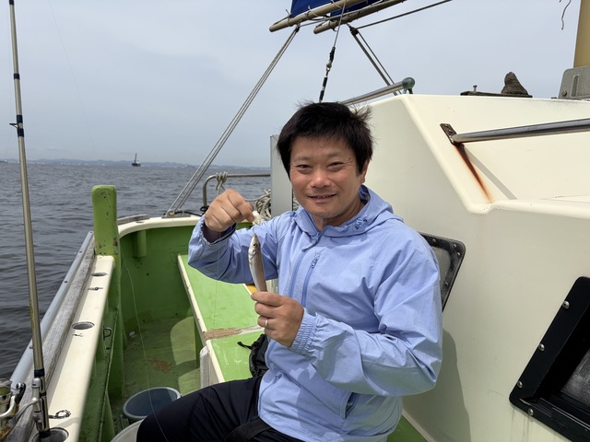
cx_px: 295
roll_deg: -1.1
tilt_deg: -5.1
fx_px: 443
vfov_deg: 53.1
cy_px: 221
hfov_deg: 67.3
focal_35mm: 26
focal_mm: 5.96
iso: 64
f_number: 1.6
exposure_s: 1/8850
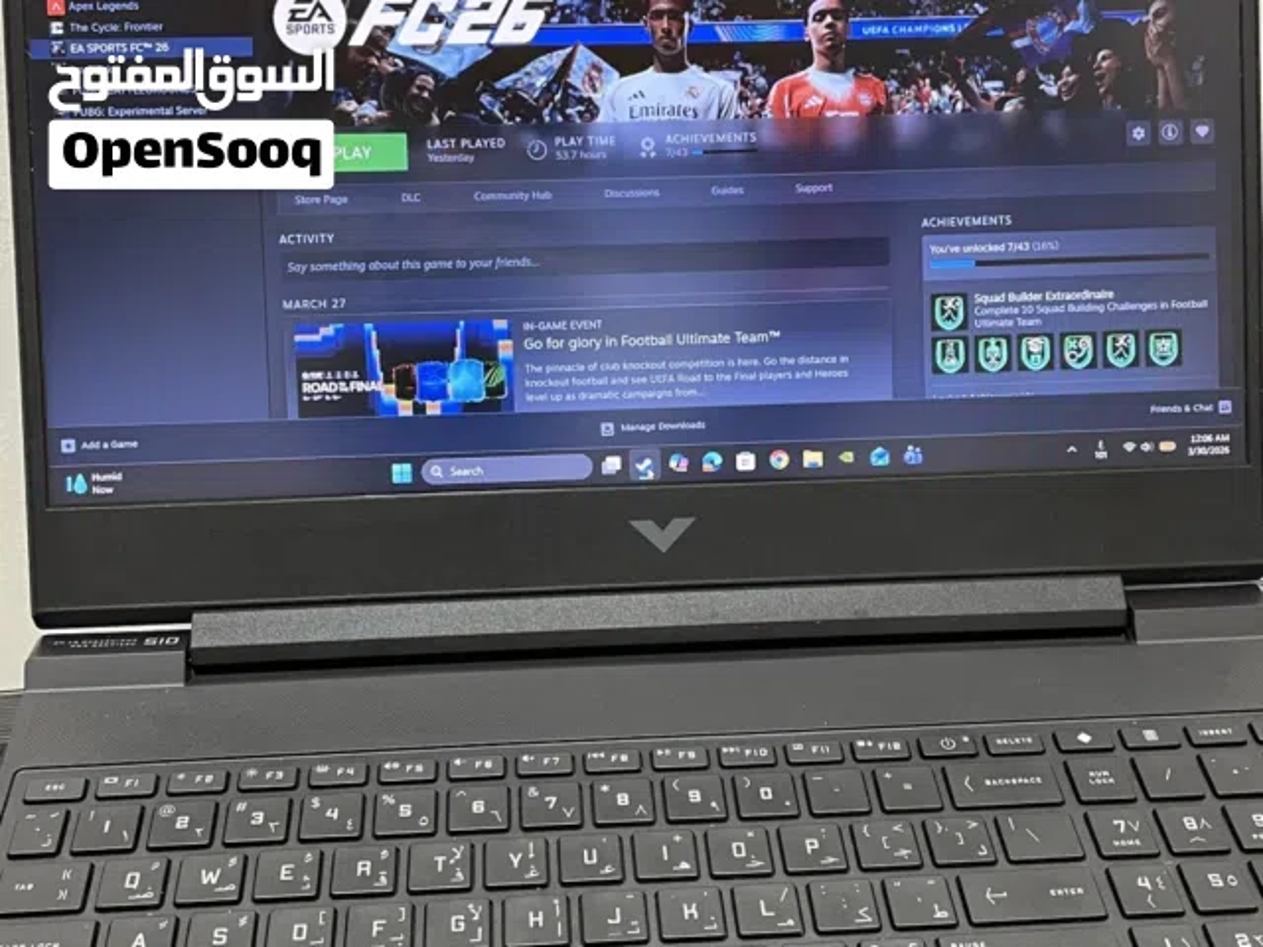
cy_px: 474
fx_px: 949
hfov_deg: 67.3
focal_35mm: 26
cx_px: 632
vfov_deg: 53.1
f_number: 1.6
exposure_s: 1/50
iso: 320
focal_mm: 4.2
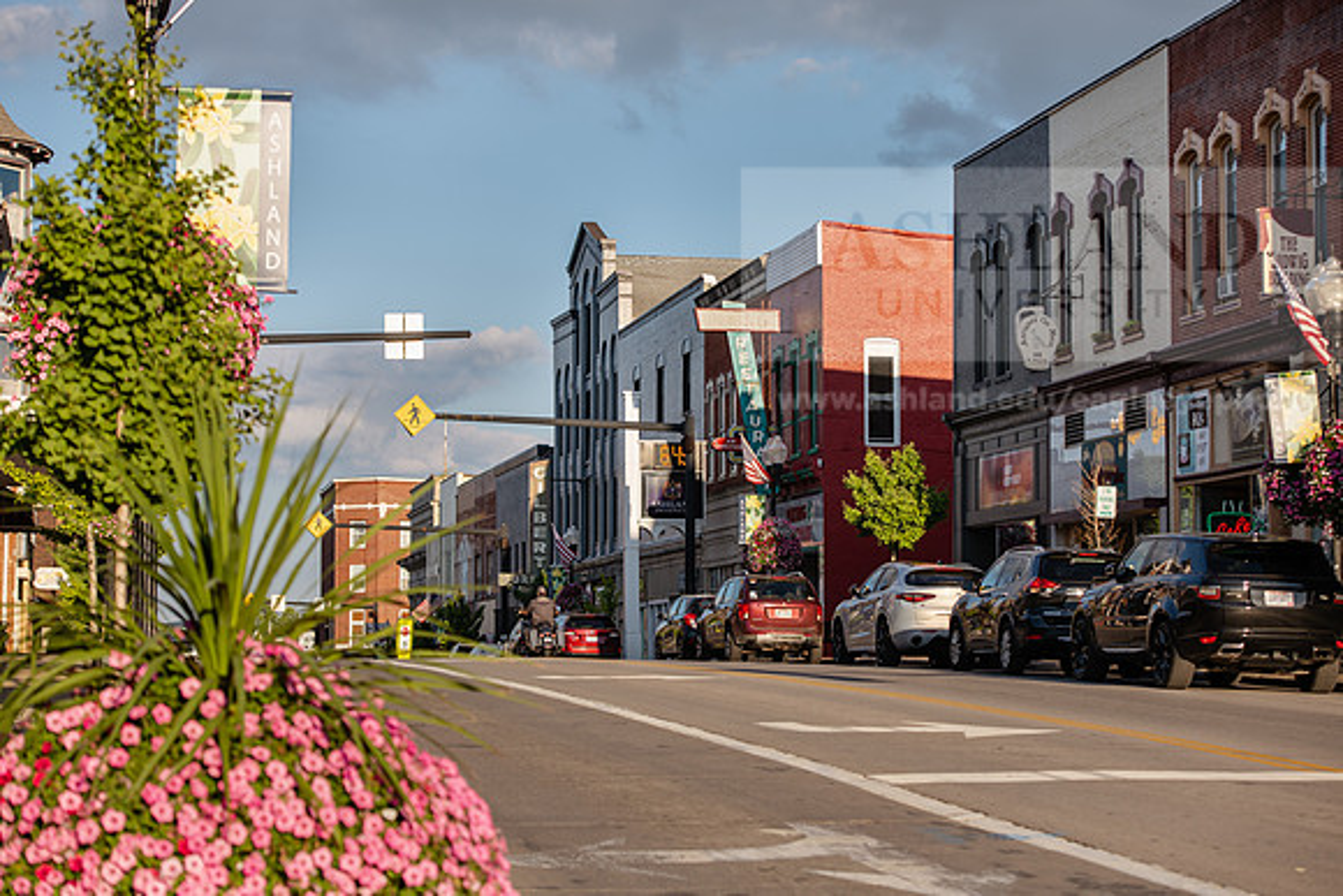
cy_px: 448
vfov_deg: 16.7
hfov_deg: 24.8
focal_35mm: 82
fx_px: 3060
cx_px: 672
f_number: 4.5
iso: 64
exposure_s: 1/320
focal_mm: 82
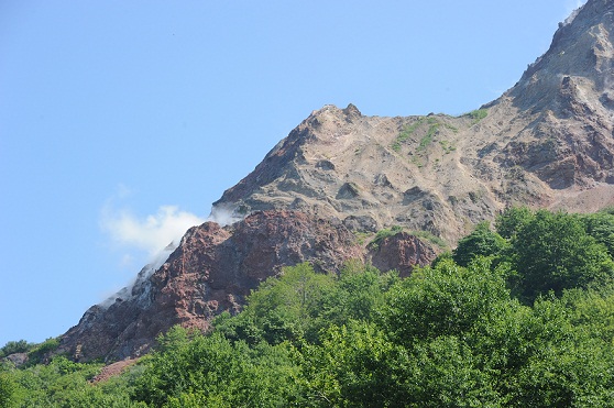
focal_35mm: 105
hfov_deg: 19.5
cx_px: 307
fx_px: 1789
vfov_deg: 13.0
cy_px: 204
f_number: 13
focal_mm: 105
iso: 640
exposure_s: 1/640
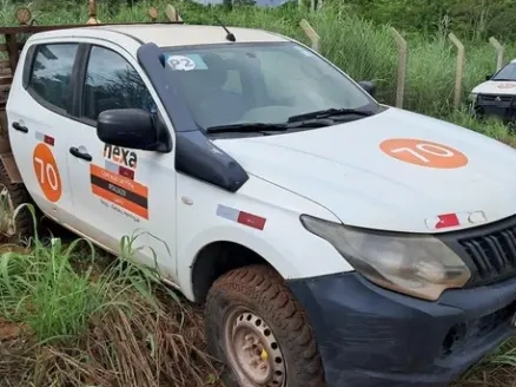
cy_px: 210
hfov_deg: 50.2
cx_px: 250
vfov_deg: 38.6
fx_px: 551
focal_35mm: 37
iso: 50
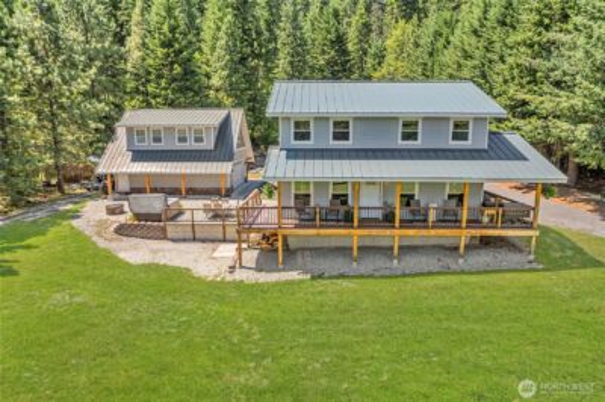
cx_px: 302
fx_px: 369
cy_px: 201
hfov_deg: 78.6
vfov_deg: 57.1
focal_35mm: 22
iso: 100
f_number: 2.8
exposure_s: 1/1000
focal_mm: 8.38
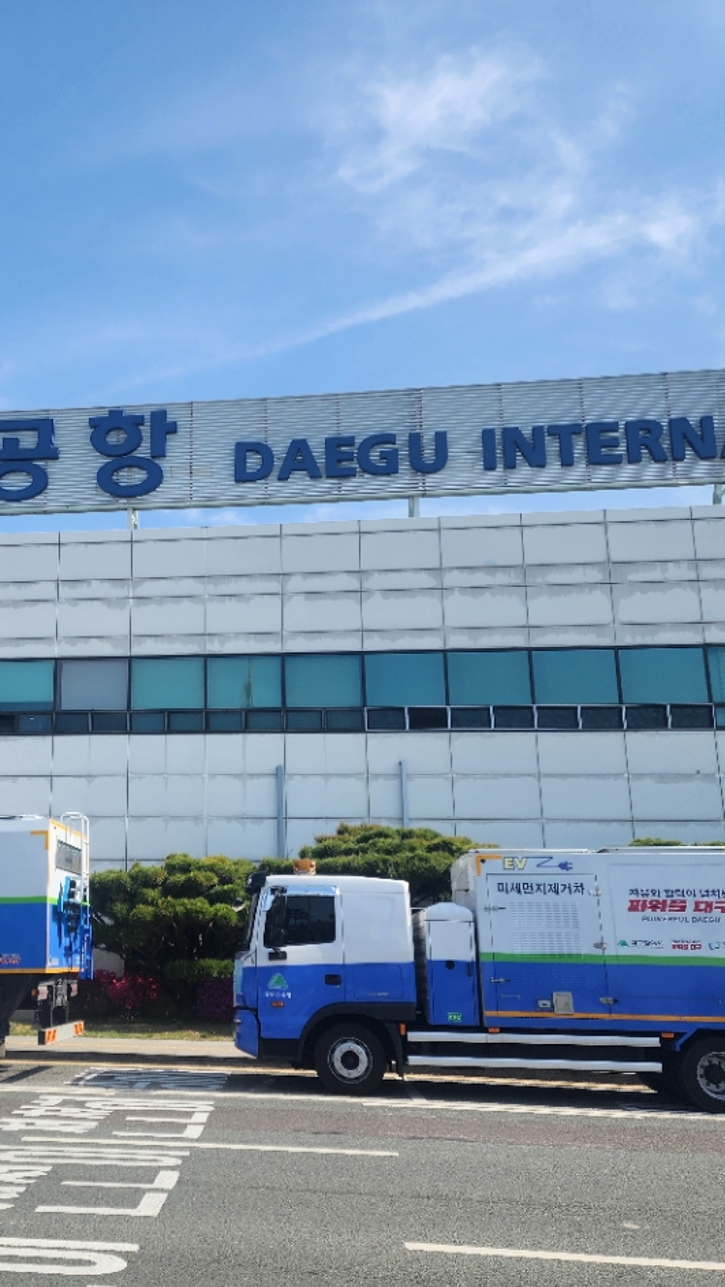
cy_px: 651
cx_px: 143
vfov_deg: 58.0
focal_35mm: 34
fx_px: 1161
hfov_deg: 33.6
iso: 12
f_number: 1.8
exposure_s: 1/1078
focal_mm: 6.4
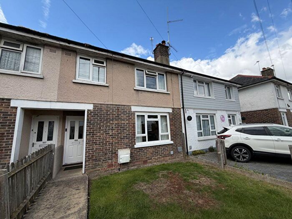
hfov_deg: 102.1
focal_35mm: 14
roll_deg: +1.6
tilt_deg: +9.0
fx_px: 118
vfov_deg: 85.7
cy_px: 110
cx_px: 146
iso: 40
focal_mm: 2.22
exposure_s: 1/770
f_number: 2.2
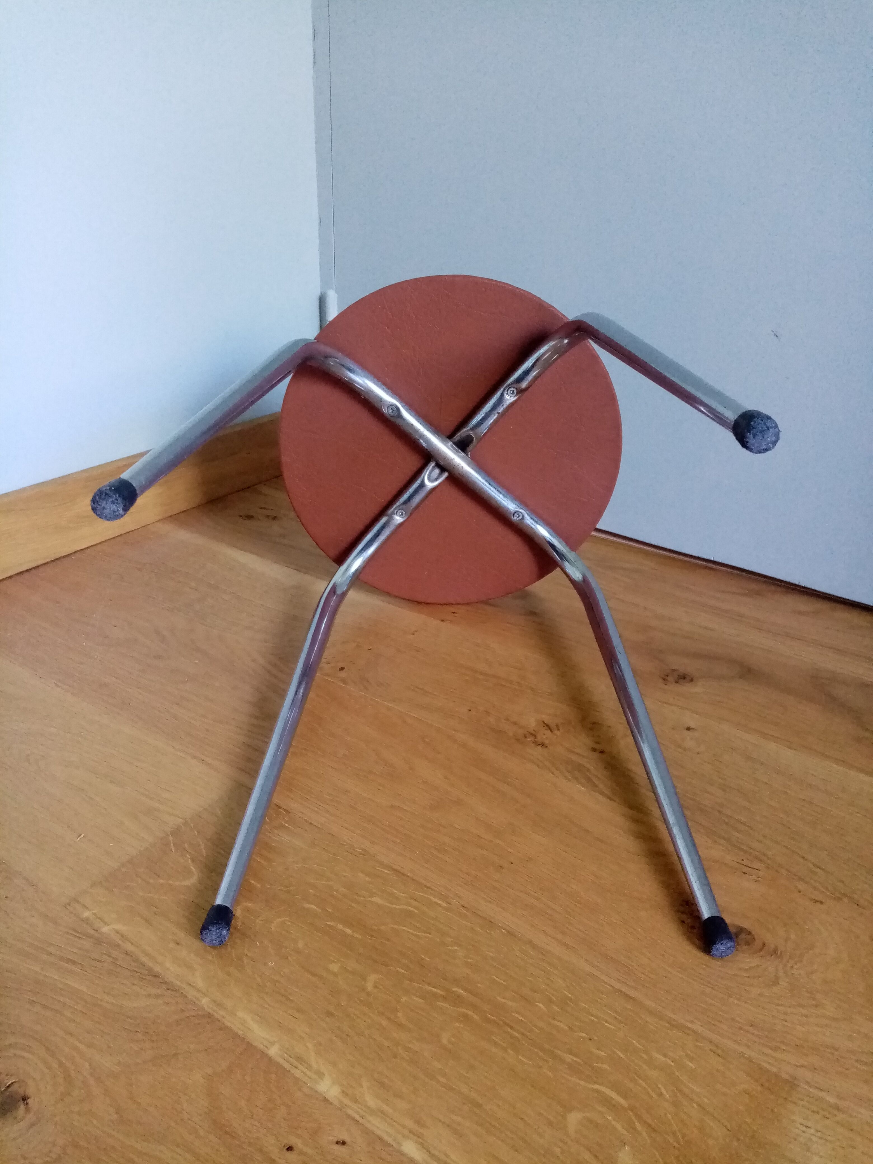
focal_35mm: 26
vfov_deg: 67.3
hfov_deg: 53.1
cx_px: 436
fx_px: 874
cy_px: 582
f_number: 1.8
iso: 658
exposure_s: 1/25
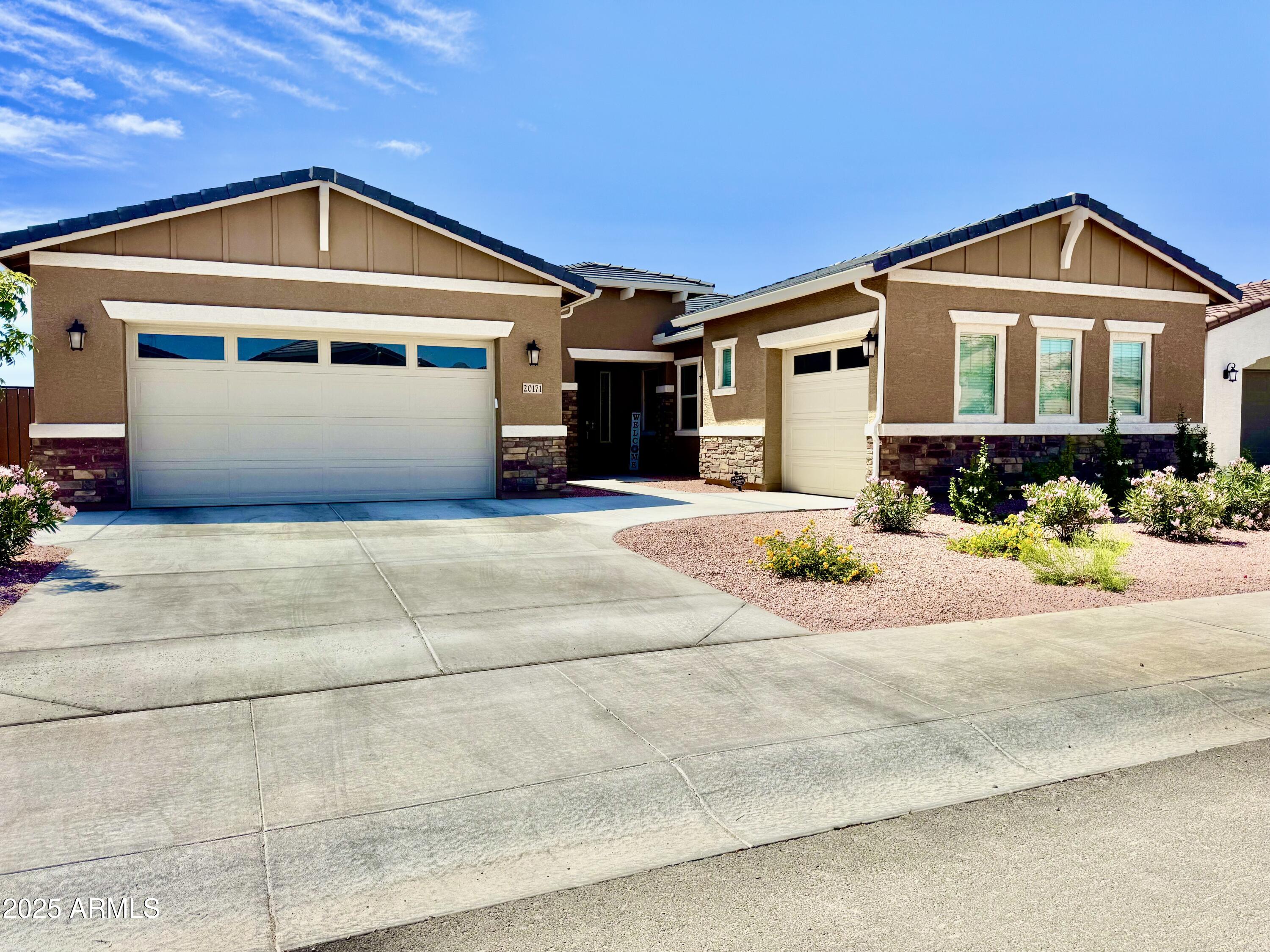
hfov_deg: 71.6
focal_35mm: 24
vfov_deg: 56.8
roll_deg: +0.5
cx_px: 635
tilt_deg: -3.3
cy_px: 476
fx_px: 881
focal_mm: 6.76
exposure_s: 1/7092
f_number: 1.78
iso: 80
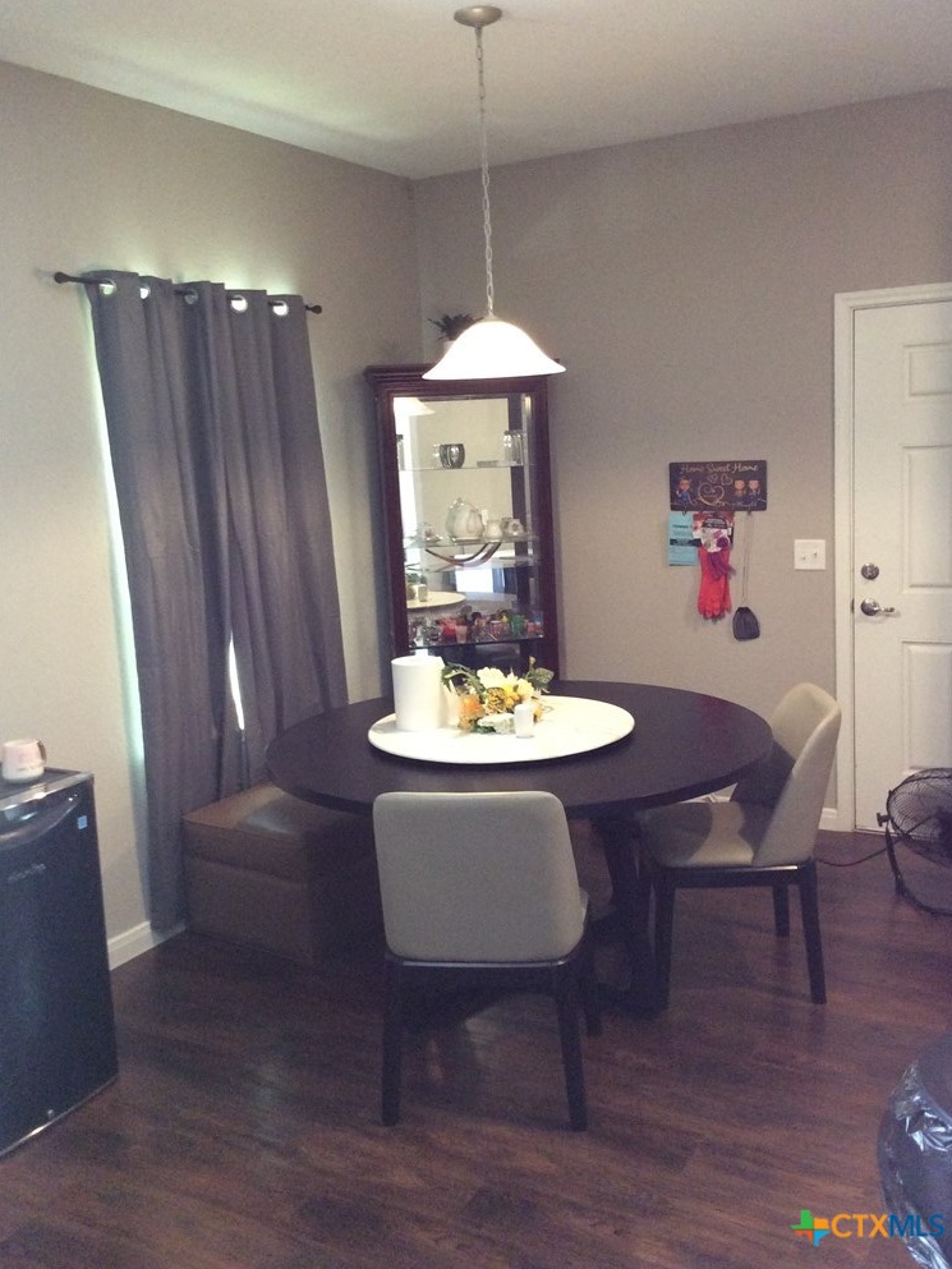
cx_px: 486
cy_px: 616
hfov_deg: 43.0
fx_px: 1210
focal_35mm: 33
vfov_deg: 55.3
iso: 200
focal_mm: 3.3
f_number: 2.4
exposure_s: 1/24
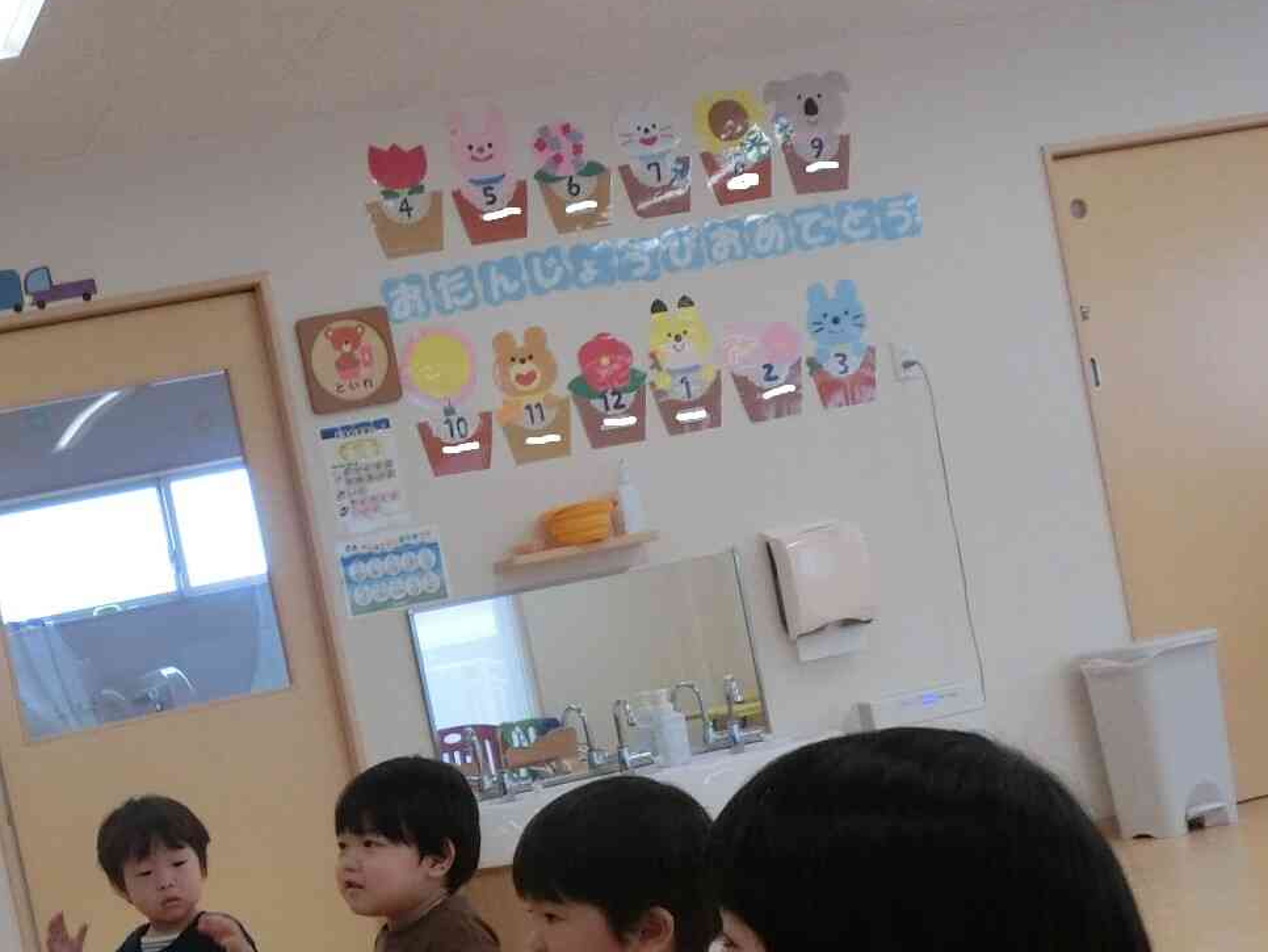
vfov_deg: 26.6
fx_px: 1942
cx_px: -1
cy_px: 868
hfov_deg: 33.1
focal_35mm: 53
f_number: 3.5
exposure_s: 1/125
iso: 200
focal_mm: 4.5
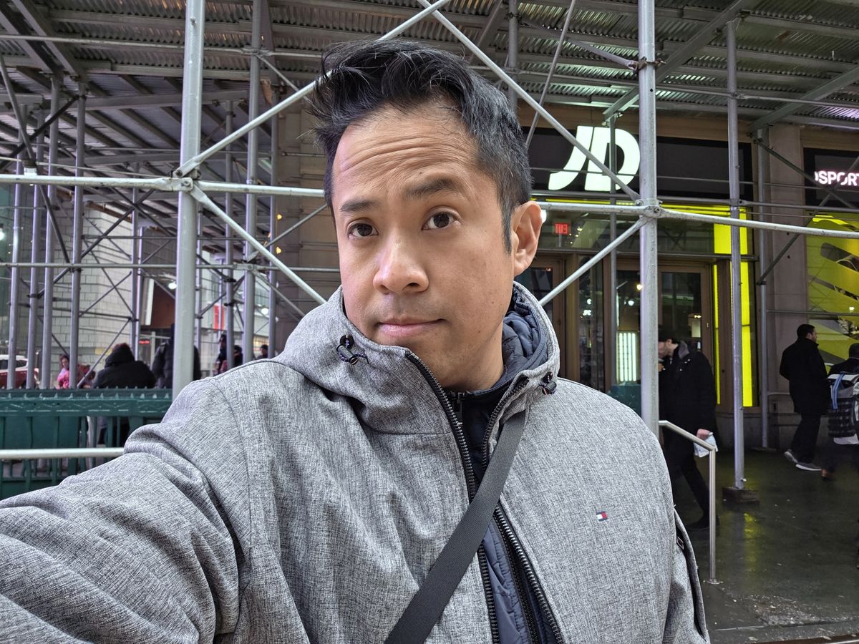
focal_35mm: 25
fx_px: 620
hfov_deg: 69.4
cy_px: 322
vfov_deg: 54.9
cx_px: 430
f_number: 2.2
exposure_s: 1/120
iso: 160
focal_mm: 3.3
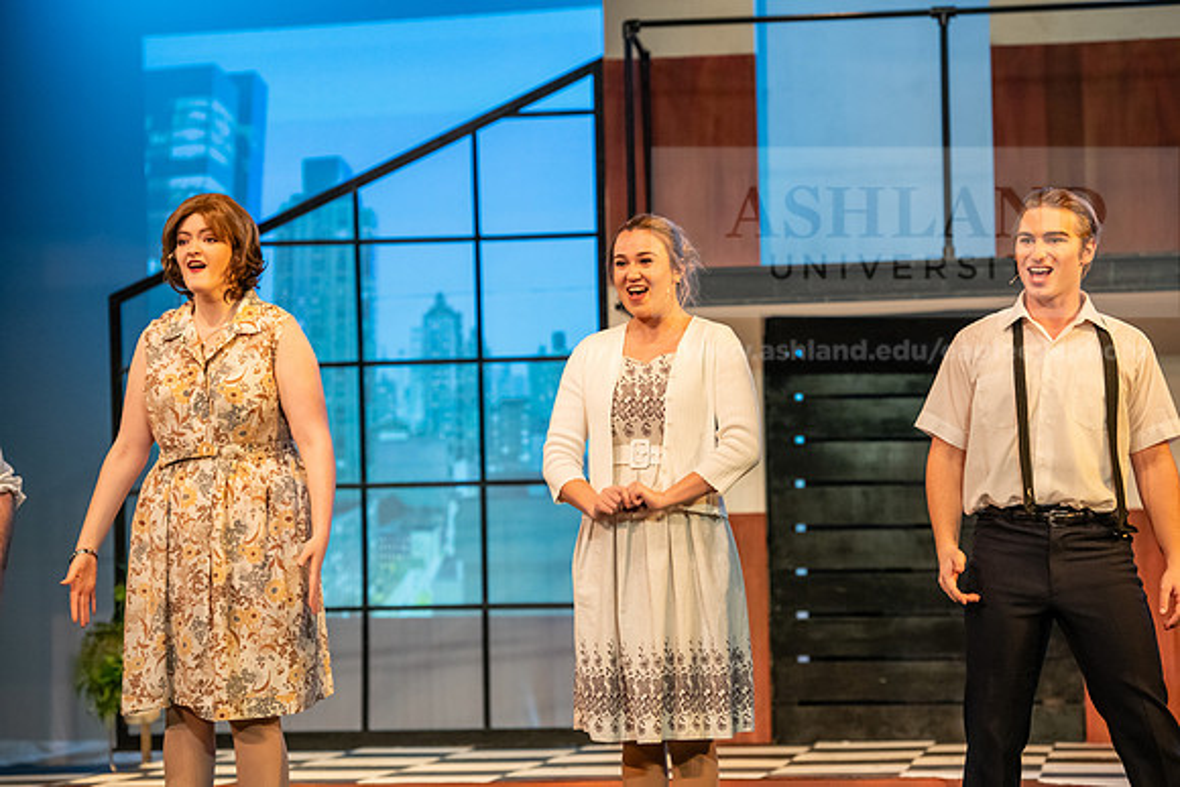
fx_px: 3934
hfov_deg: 17.1
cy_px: 394
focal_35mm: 120
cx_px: 590
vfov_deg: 11.4
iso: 2500
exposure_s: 1/200
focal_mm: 120
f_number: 3.5
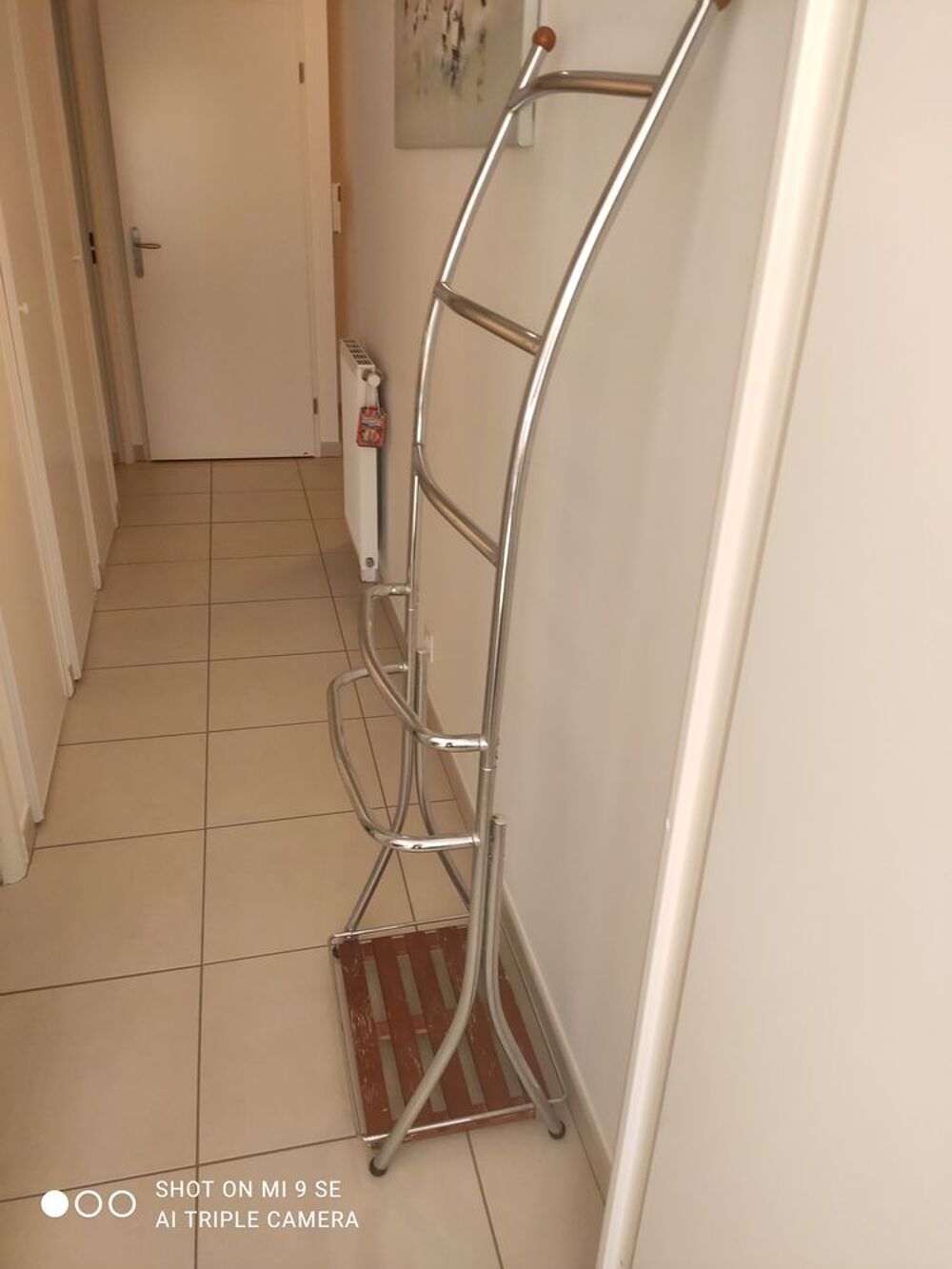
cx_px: 476
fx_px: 953
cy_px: 634
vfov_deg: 67.3
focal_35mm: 26
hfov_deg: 53.1
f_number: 1.75
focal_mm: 4.77
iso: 504
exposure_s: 1/100
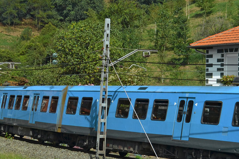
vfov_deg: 12.5
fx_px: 722
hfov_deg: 18.8
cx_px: 120
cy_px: 98
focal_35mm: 109
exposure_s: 1/640
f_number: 4.8
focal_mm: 30
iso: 100
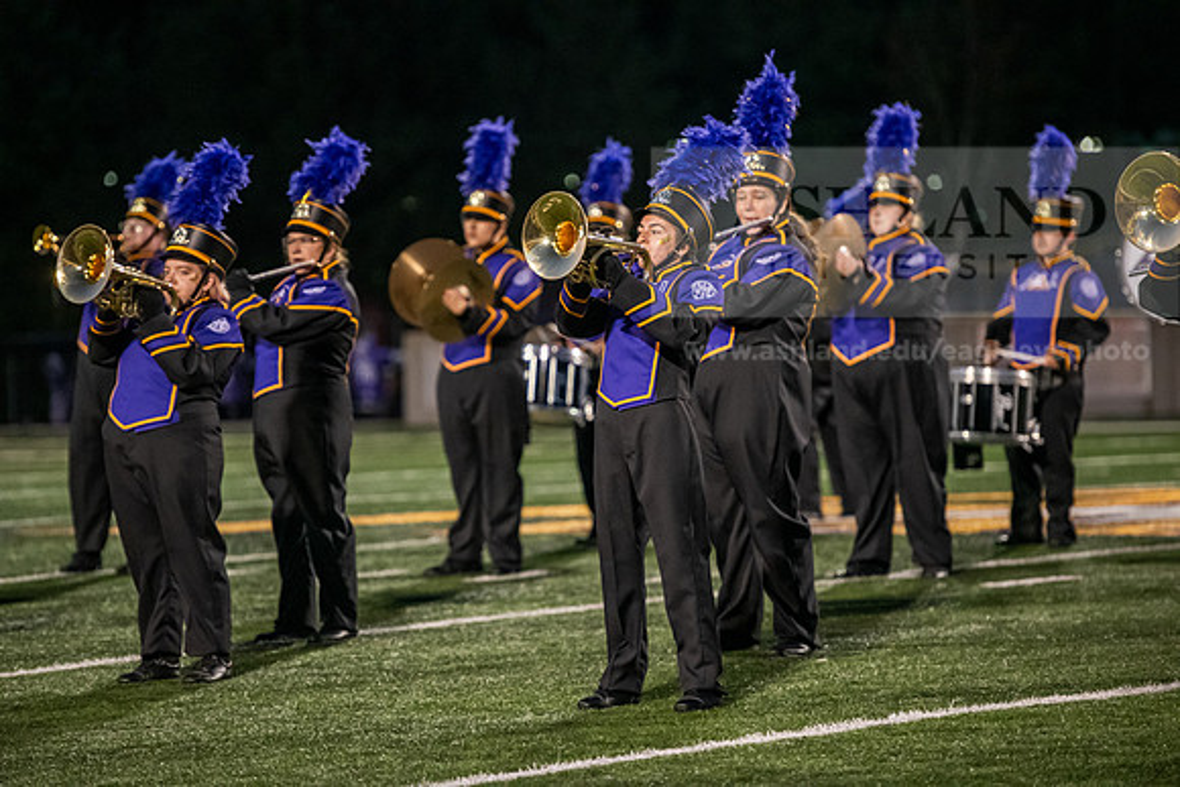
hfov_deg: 11.4
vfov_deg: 7.6
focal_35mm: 180
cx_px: 590
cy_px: 394
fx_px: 5901
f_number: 3.2
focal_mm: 180
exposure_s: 1/640
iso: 4000
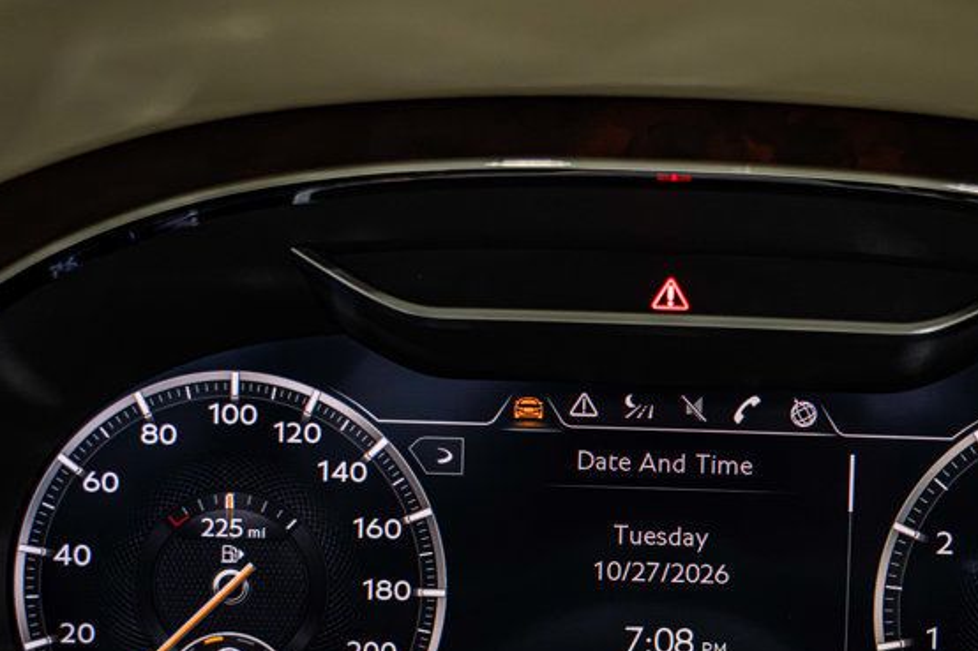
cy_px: 544
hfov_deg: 32.6
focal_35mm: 61
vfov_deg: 21.9
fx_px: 1657
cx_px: 664
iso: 1600
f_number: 4
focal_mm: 33
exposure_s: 1/125
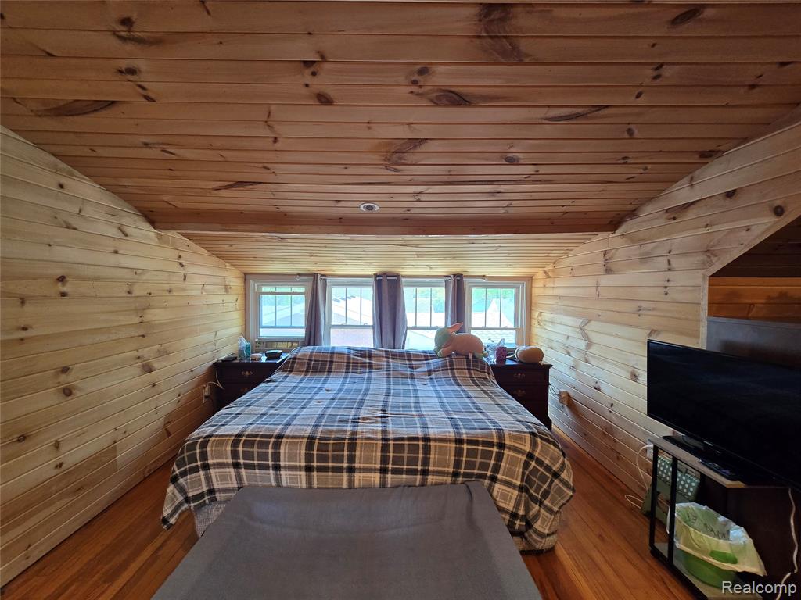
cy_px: 300
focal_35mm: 13
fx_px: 301
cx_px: 400
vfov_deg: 89.9
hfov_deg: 106.2
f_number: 2.2
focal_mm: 2.2
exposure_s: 1/60
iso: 160
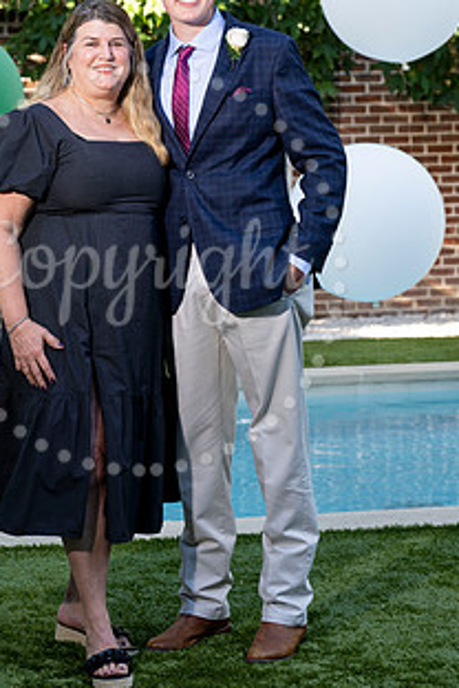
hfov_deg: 12.0
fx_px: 2180
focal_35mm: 114
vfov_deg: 17.9
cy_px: 267
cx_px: 139
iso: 400
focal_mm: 79
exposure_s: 1/200
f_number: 5
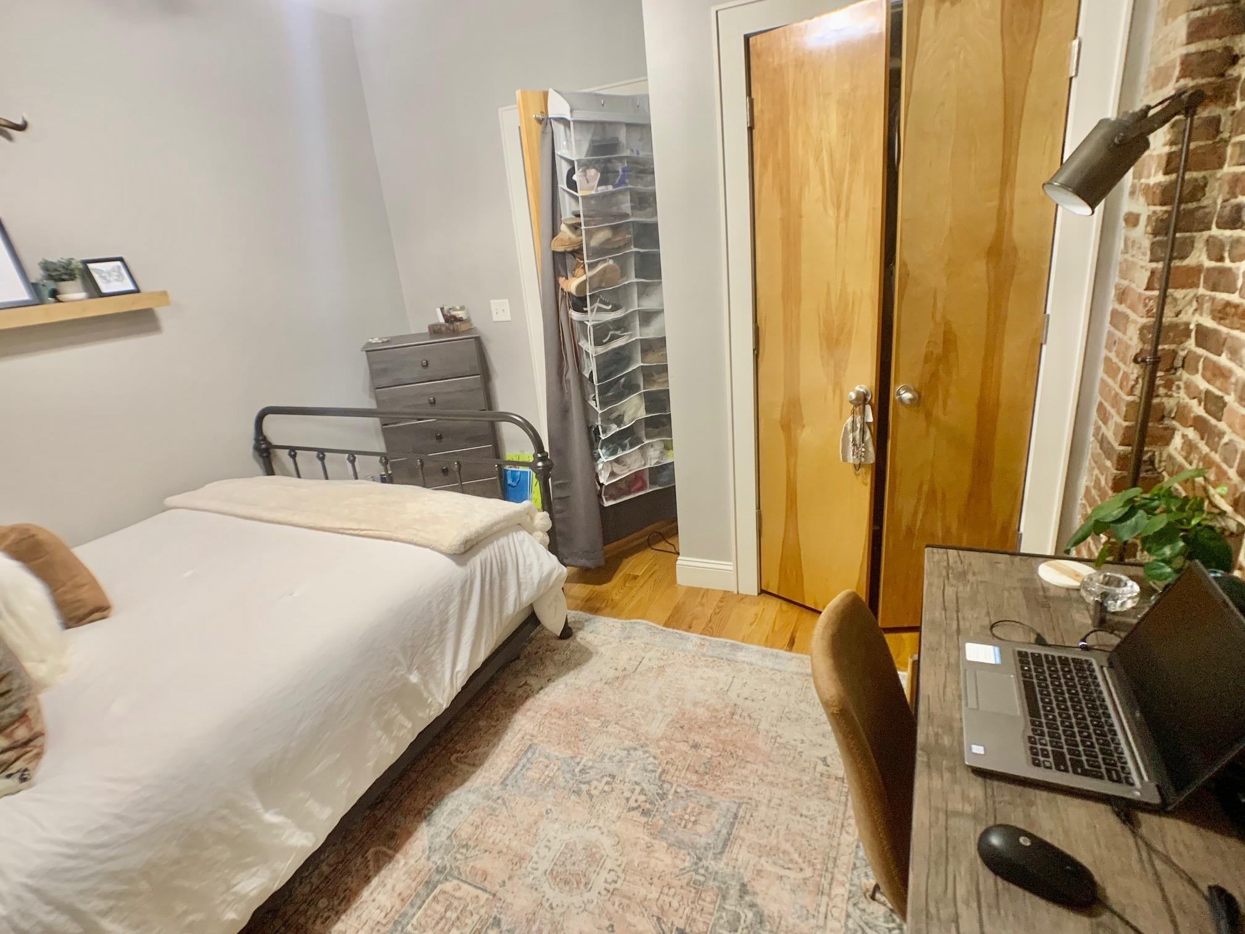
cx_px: 622
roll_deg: +6.1
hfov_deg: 67.3
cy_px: 467
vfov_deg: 53.1
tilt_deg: -19.1
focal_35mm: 26
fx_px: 935
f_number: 1.8
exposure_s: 1/60
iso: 320
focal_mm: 4.25
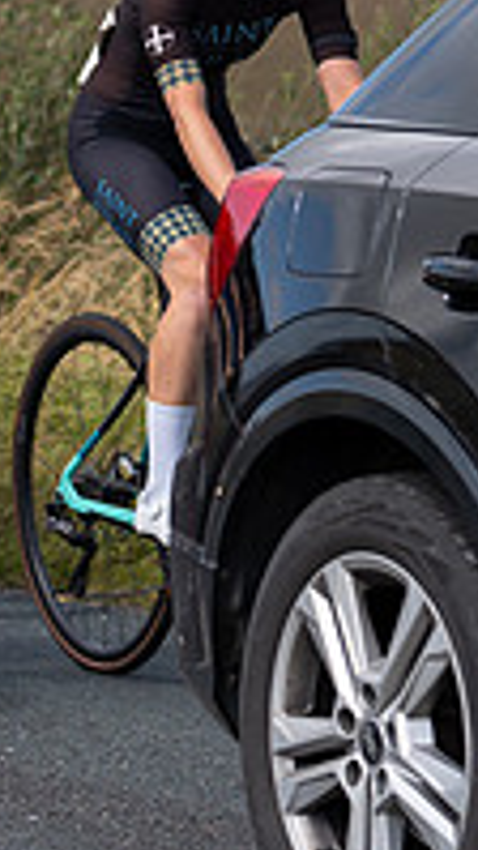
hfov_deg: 4.6
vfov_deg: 8.4
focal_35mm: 256
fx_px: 5766
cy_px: -98
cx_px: -694
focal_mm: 70
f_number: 3.5
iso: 100
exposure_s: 1/800
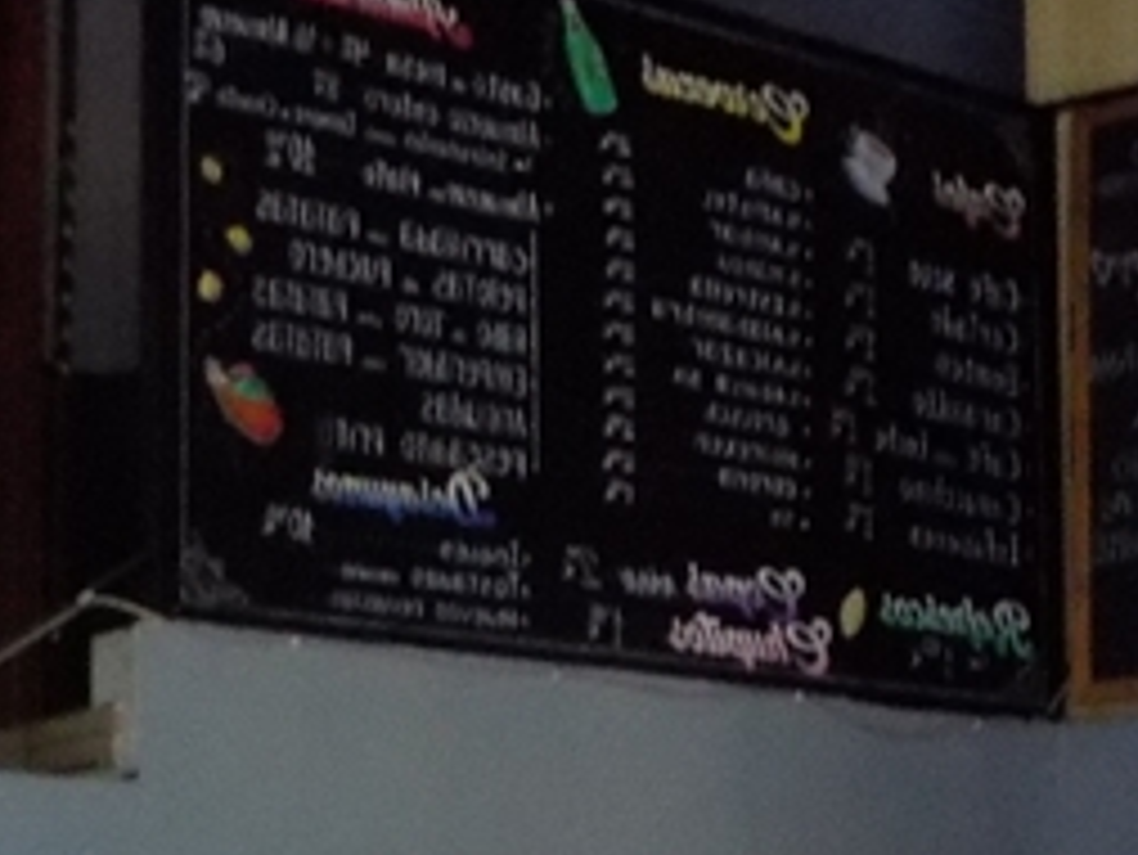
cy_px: 976
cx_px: 706
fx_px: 3059
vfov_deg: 15.4
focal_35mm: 93
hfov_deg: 21.0
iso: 400
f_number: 3.1
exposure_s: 1/8
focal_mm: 4
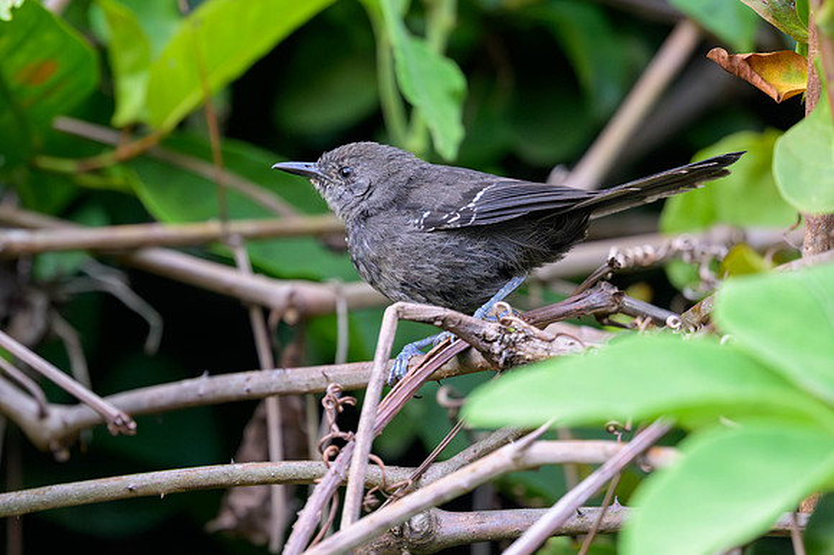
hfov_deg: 2.2
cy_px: 238
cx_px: 367
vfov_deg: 1.5
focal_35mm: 918
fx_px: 21243
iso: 2800
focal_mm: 400
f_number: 2.8
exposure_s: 1/1000
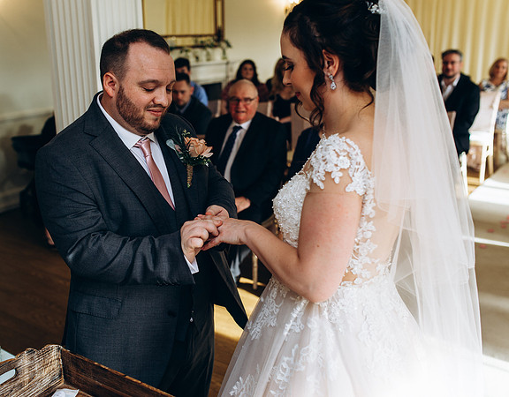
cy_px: 198
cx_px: 210
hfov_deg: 47.1
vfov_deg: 37.8
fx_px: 580
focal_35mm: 39
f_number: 3.5
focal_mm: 35
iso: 125
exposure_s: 1/100
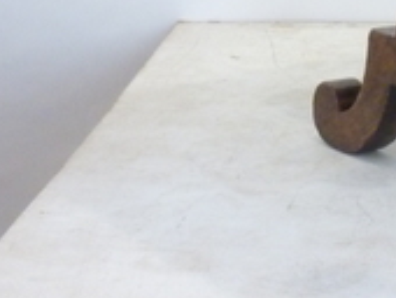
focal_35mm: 208
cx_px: 638
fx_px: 2383
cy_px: -168
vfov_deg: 7.0
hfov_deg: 9.2
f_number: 3.9
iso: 400
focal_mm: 9.7
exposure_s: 1/8
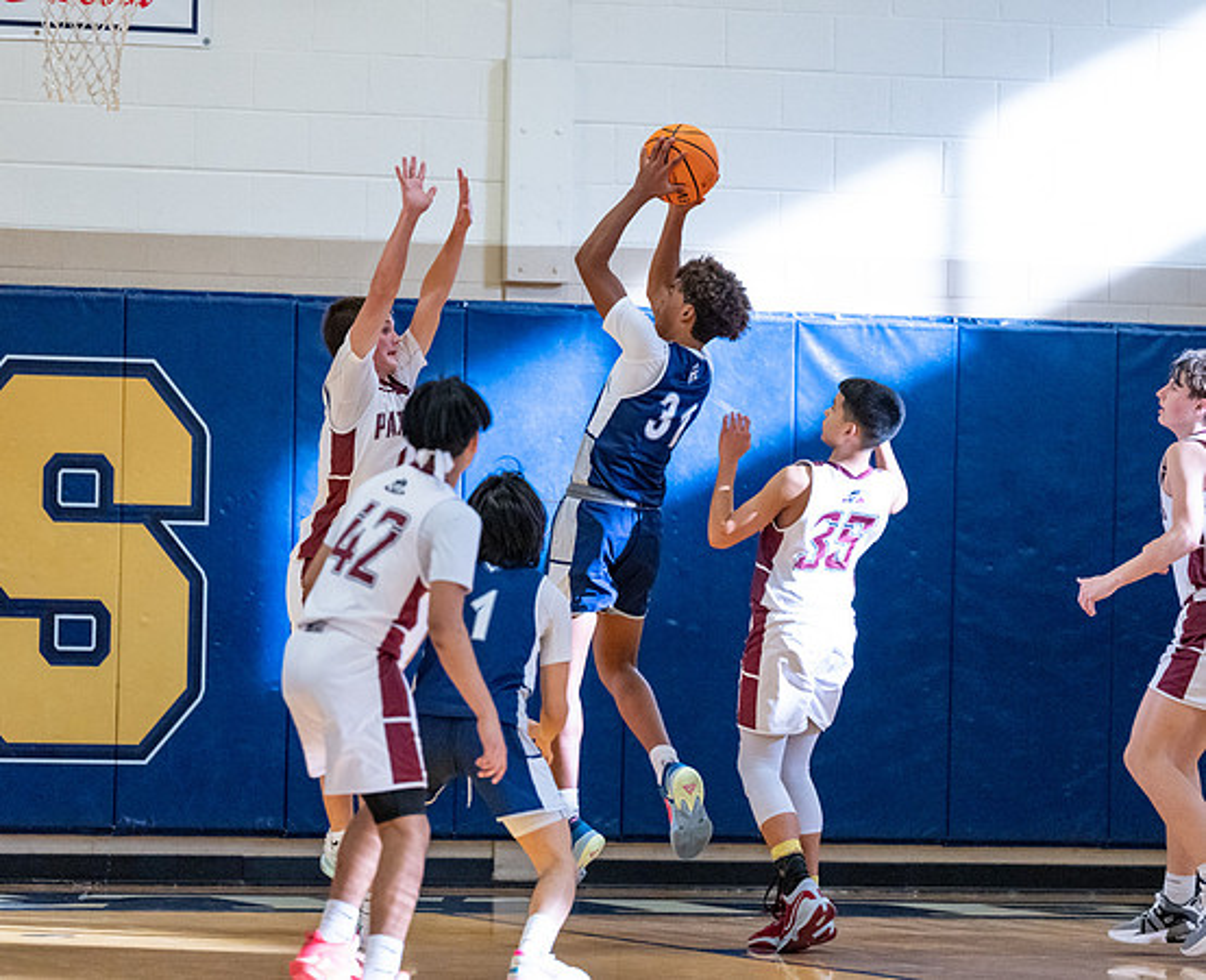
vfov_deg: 5.8
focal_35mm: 268
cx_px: 633
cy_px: 425
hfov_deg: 7.2
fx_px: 9620
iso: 5000
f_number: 2.8
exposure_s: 1/1000
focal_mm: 200
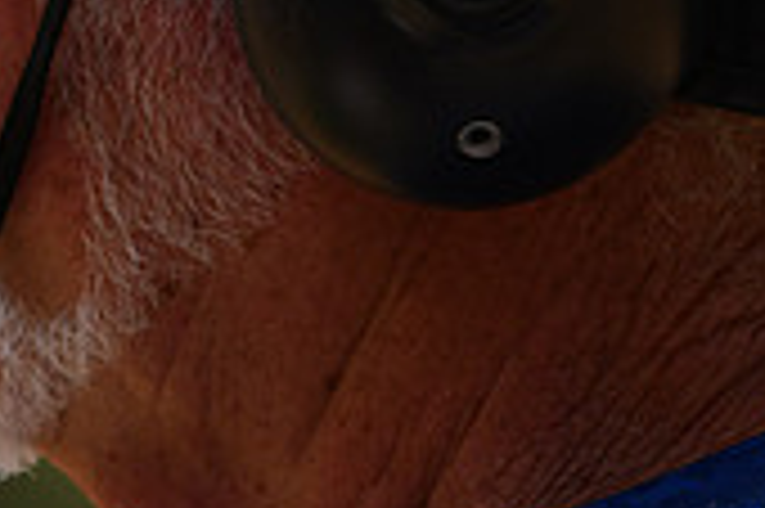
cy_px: 74
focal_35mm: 895
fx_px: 19000
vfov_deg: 1.5
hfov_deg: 2.3
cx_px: -32
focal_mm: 175
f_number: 8
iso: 125
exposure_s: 1/500
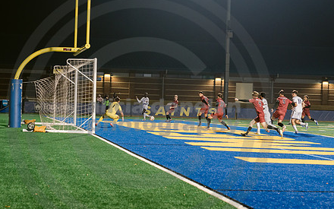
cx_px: 140
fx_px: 856
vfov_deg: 13.9
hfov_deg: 22.1
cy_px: 114
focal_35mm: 94
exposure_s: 1/160
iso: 2500
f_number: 4
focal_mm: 70
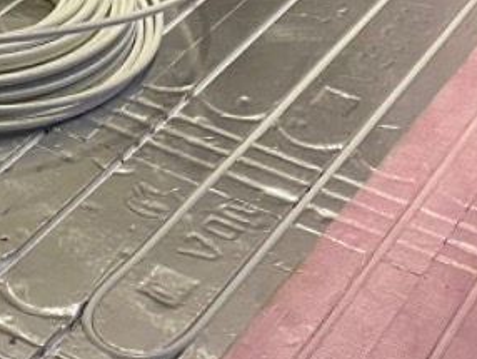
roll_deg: -1.6
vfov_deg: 12.0
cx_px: 50
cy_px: -374
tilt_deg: -15.5
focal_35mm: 109
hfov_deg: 17.8
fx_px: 1503
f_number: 1.8
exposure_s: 1/50
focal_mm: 4.25
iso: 125
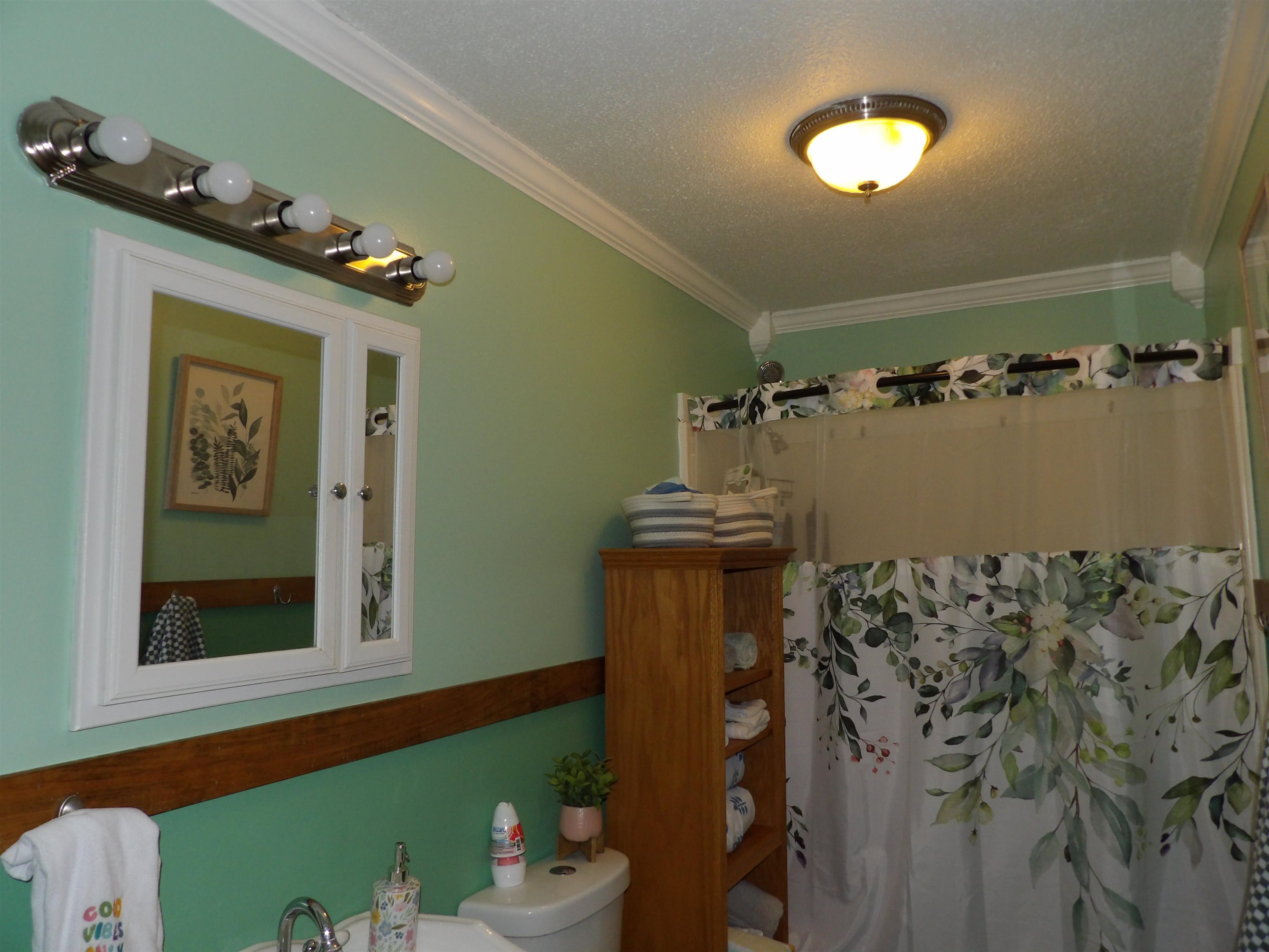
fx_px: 880
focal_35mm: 24
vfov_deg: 56.8
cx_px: 634
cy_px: 476
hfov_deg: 71.6
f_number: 3.2
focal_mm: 4.3
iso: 200
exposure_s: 1/33
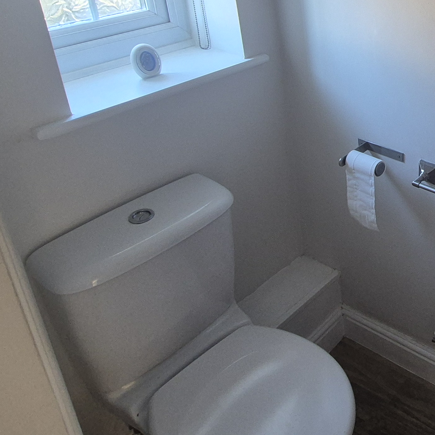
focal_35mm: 33
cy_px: 52
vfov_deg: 45.5
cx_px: 493
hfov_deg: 39.4
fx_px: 469
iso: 320
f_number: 2.2
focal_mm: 2.2
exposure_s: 1/50
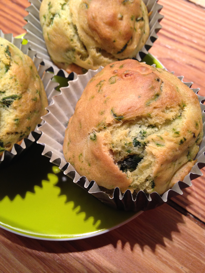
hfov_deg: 42.9
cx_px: 102
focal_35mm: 33
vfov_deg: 55.4
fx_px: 261
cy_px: 136
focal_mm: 4.12
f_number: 2.4
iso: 160
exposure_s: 1/20
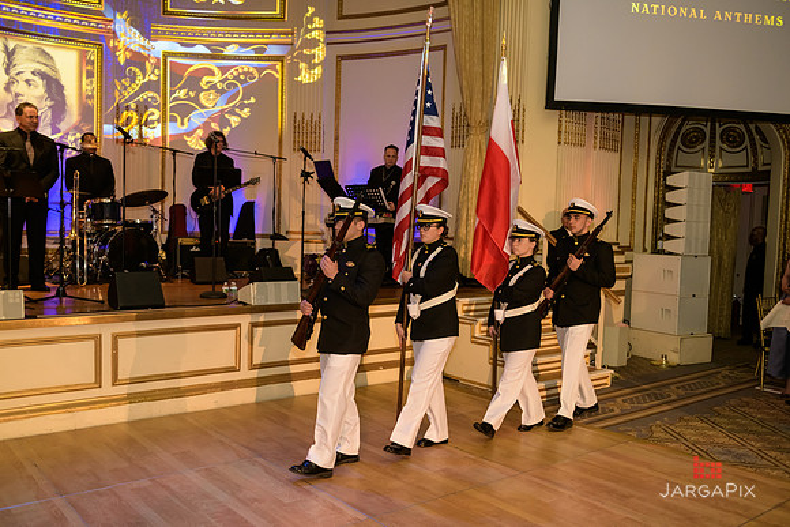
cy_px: 264
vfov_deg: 41.1
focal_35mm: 32
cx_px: 395
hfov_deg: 58.7
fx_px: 702
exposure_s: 1/125
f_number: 3.2
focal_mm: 32
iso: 1600
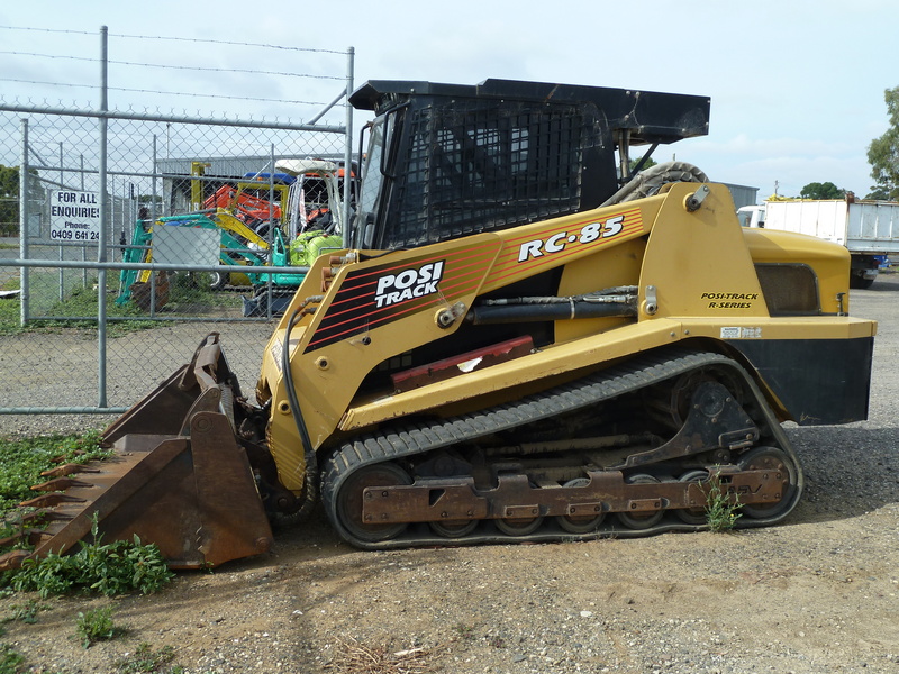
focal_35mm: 35
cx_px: 450
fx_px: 909
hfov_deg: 52.6
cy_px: 337
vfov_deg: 40.7
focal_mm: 5.7
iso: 80
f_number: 4.5
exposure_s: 1/400
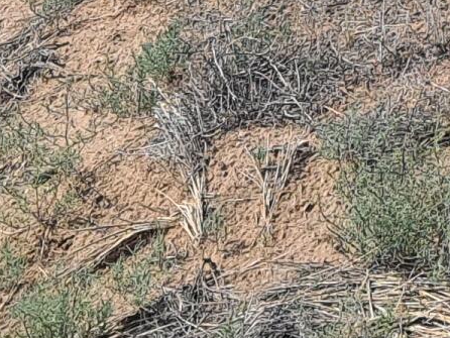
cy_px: -437
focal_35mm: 168
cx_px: 648
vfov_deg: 8.2
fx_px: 2185
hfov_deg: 11.3
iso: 32
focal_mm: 4.6
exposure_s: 1/1120
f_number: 2
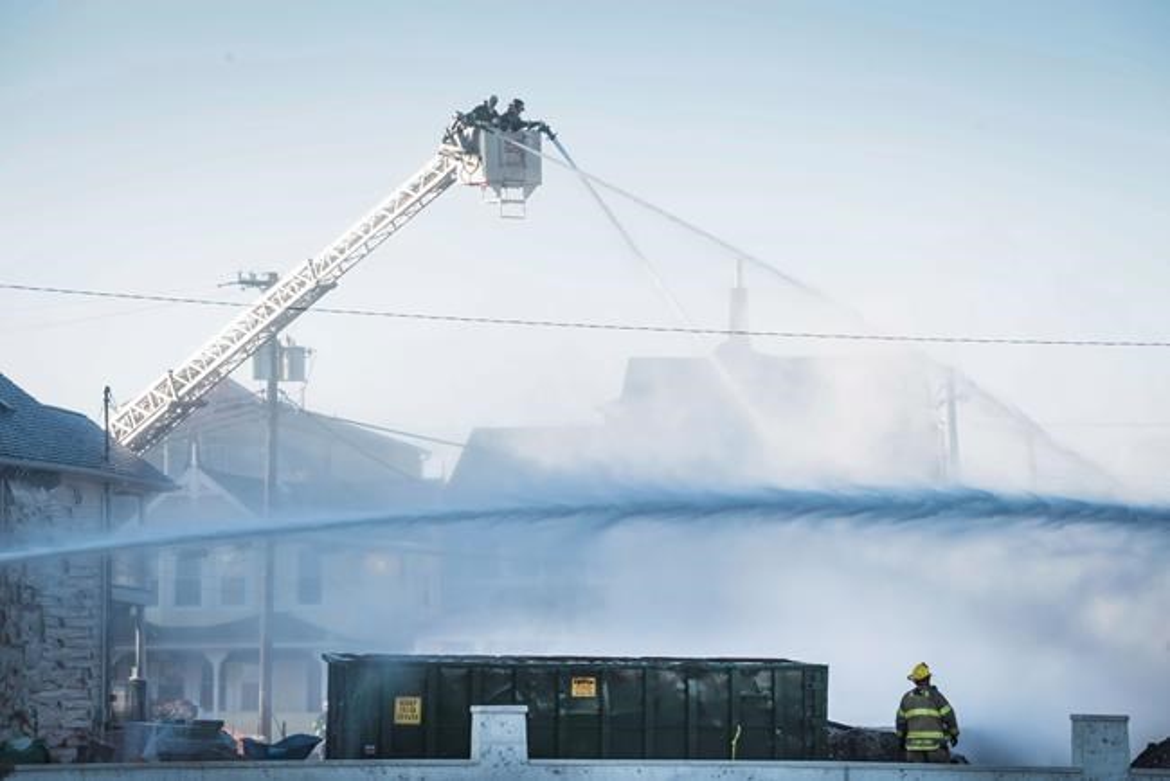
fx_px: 6503
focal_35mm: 200
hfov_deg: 10.3
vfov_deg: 6.9
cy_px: 390
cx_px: 585
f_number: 9
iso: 400
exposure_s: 1/640
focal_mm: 200
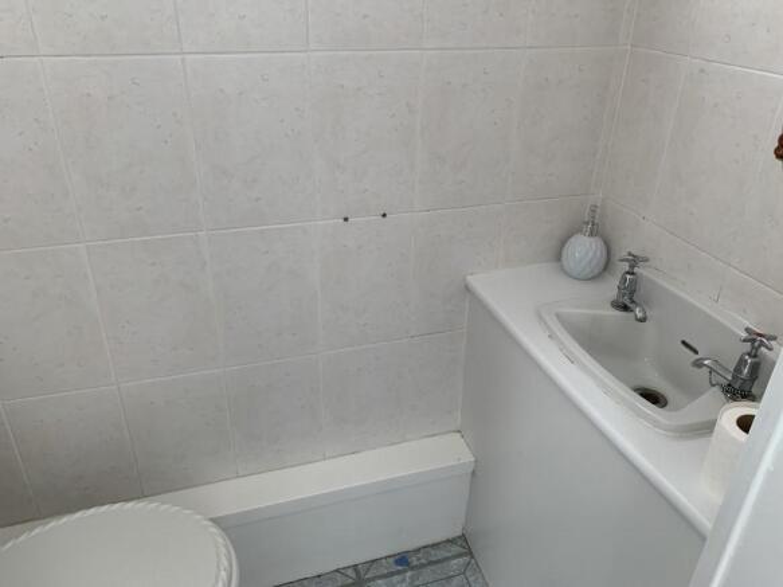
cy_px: 294
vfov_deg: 53.0
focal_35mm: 26
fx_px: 588
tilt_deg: -27.8
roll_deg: -1.4
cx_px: 392
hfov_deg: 67.3
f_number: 1.8
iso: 100
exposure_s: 1/99
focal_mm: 4.25
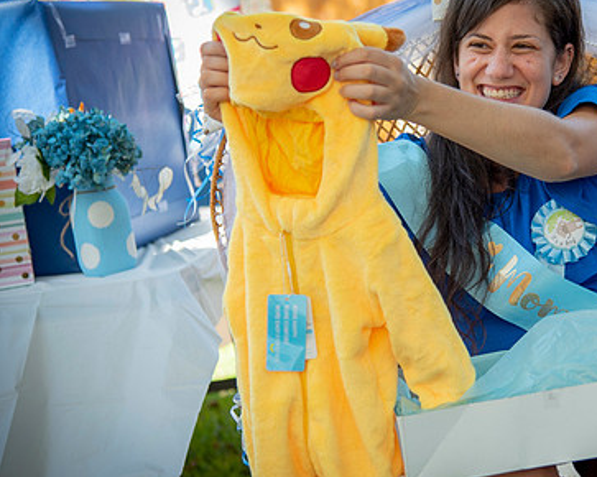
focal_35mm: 99
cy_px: 231
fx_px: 1748
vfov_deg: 15.5
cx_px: 464
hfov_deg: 19.2
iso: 125
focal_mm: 66
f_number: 4
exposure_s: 1/125
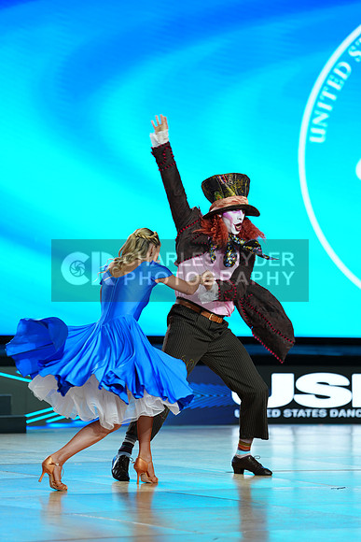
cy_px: 271
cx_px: 180
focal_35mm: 178
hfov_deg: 7.7
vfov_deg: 11.5
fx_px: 2676
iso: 320
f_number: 2.8
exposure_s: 1/400
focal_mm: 178
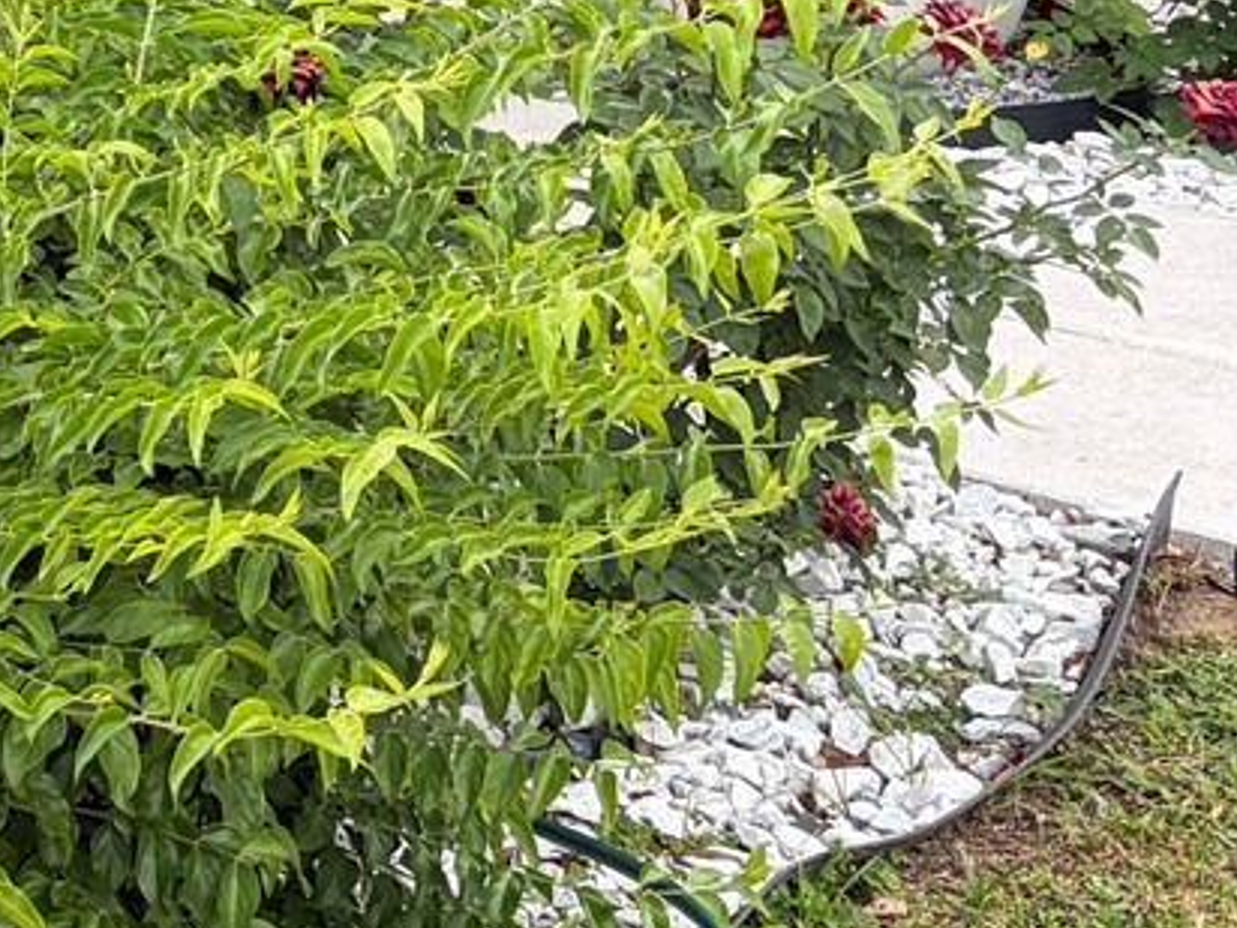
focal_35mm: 101
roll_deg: +1.8
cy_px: -327
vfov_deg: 14.0
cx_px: -943
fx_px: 3609
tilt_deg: -6.5
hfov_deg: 16.5
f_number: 1.6
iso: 50
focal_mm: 5.96
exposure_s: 1/492
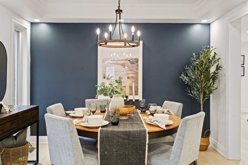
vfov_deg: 40.0
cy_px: 82
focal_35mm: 33
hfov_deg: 57.2
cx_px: 124
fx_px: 227
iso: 4000
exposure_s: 1/40
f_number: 5.6
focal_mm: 33
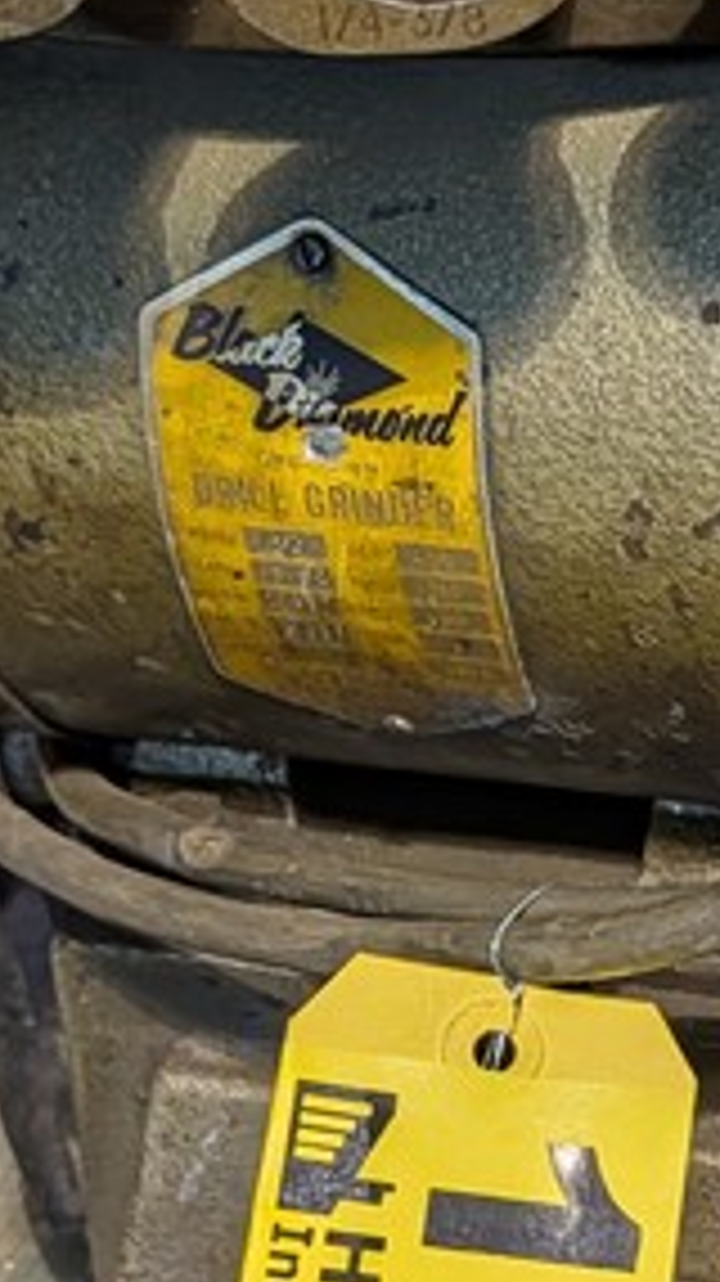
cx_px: 882
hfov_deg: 12.5
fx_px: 3195
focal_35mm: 94
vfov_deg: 22.7
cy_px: 776
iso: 225
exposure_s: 1/120
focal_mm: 6.9
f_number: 1.68
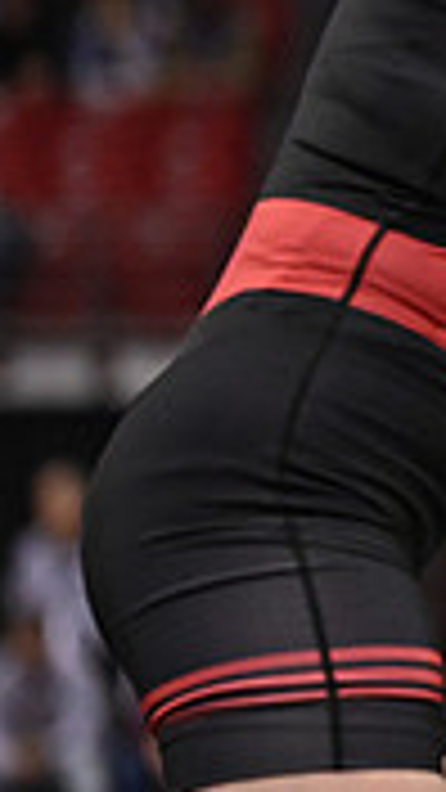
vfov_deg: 3.6
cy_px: 142
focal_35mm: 604
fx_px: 12699
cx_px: 1194
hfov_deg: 2.0
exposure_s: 1/1000
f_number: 3.2
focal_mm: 175
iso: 4000
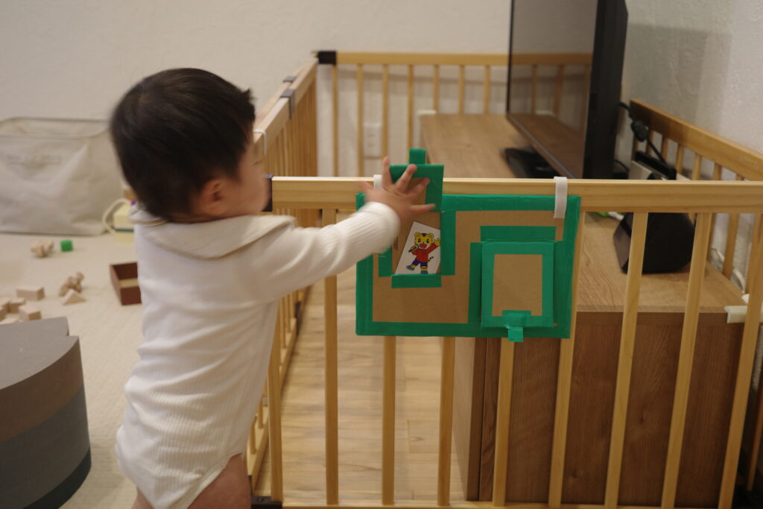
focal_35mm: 40
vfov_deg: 33.4
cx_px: 382
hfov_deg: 48.5
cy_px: 254
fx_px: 848
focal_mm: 26
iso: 800
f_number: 2.8
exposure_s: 1/13
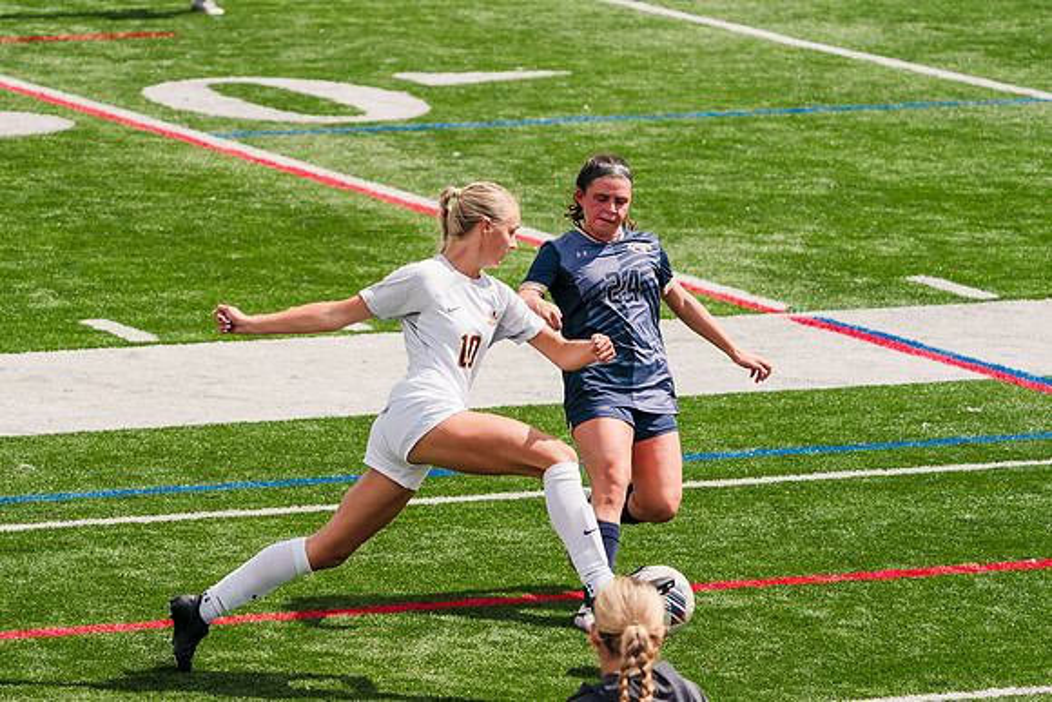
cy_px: 250
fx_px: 7533
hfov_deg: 8.0
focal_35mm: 258
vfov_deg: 5.3
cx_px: 374
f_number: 5.6
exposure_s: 1/1600
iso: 250
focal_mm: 200
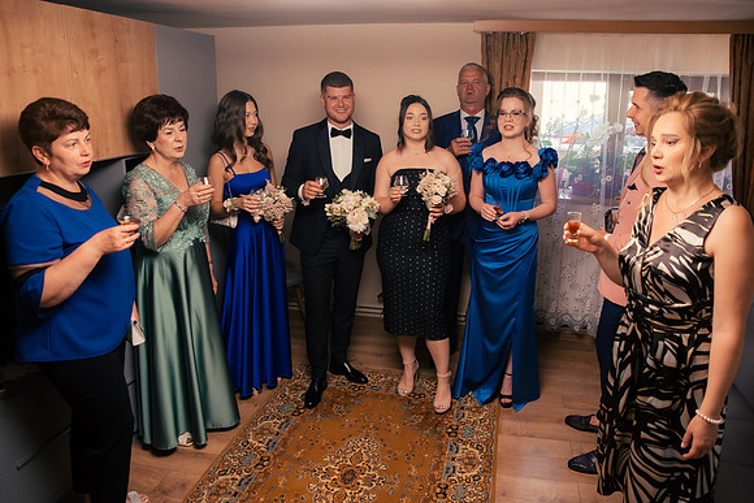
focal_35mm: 26
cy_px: 235
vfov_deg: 49.7
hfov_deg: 69.5
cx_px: 391
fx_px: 543
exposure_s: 1/200
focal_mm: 24
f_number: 3.2
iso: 800
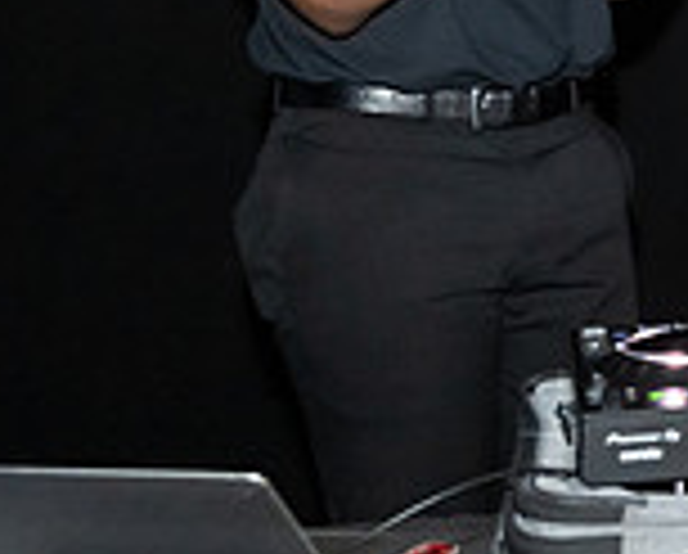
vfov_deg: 15.8
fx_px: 1918
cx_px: 1205
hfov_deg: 17.1
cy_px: -92
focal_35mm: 94
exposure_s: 1/125
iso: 6400
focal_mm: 26.5
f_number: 5.6
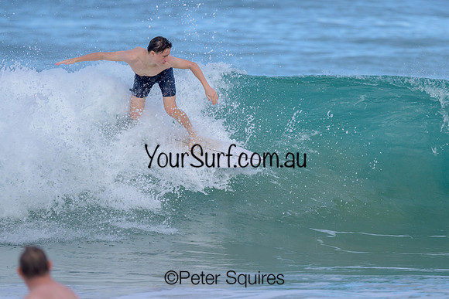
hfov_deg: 2.3
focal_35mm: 907
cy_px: 144
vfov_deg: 1.5
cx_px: 255
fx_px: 11317
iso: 560
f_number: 6.3
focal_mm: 800
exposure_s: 1/2000
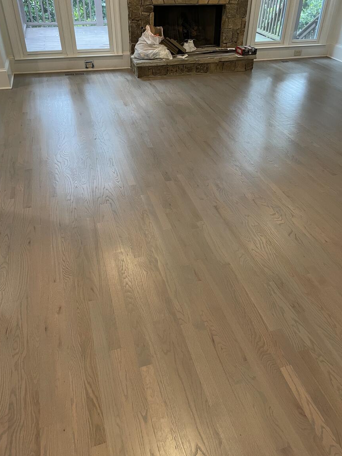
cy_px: 224
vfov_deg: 65.3
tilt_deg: -36.3
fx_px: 356
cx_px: 172
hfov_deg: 51.4
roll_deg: -1.0
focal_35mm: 27
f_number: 1.6
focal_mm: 4.2
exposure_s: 1/60
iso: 160
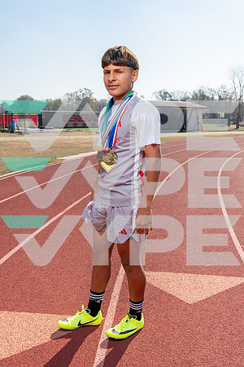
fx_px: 366
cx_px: 122
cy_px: 184
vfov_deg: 53.1
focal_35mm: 36
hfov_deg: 36.9
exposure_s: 1/200
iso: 125
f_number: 9
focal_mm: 36
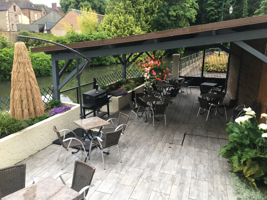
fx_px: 224
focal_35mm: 29
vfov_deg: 48.2
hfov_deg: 61.7
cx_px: 134
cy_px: 100
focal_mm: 4.15
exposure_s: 1/50
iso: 25
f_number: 2.2
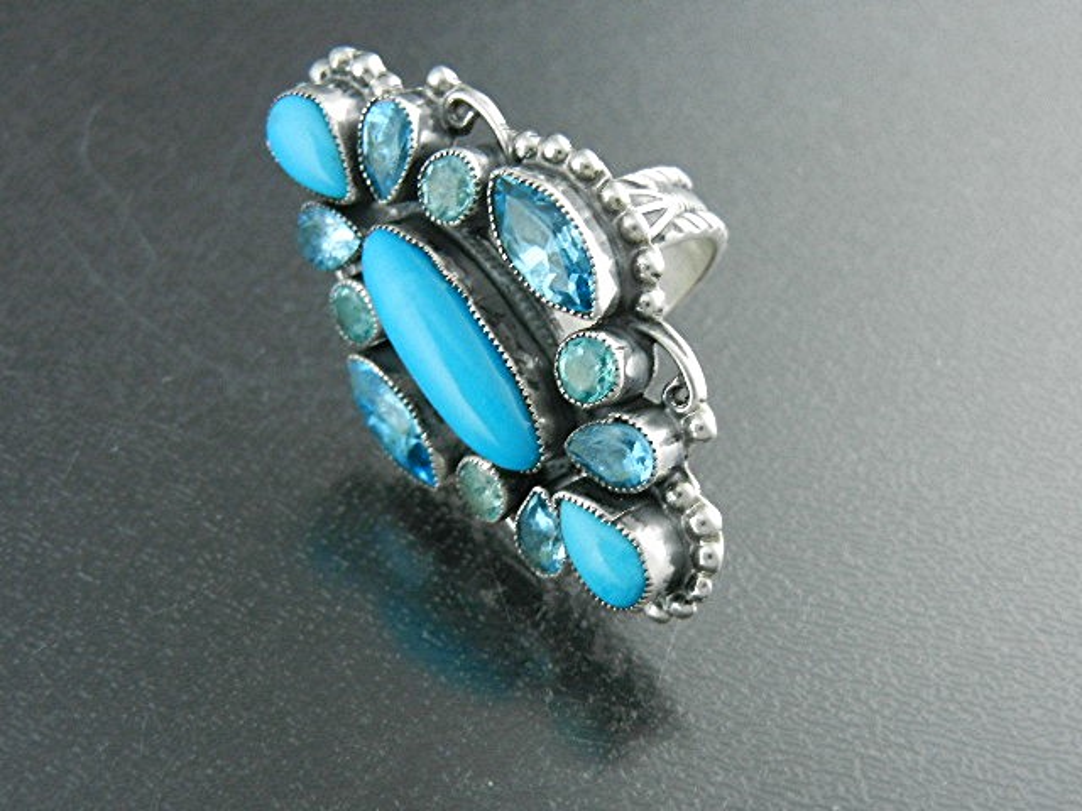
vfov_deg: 24.8
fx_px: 1844
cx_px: 541
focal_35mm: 59
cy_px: 406
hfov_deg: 32.7
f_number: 4
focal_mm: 10.6
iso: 200
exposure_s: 1/5.7
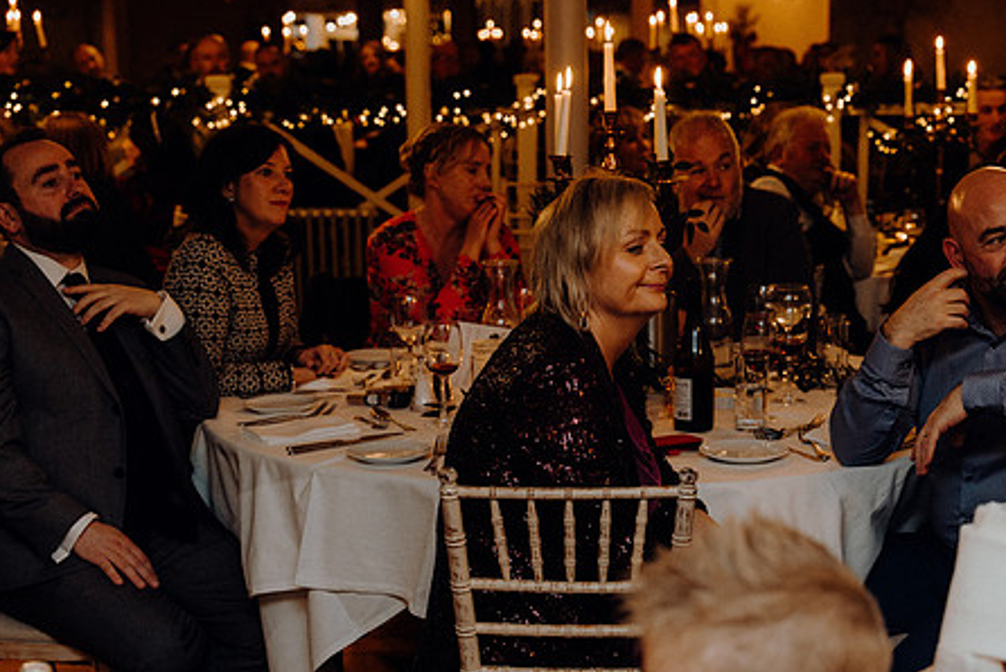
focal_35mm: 65
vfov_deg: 20.9
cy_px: 407
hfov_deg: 30.8
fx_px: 1818
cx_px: 643
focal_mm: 50
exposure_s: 1/160
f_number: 3.5
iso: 2500
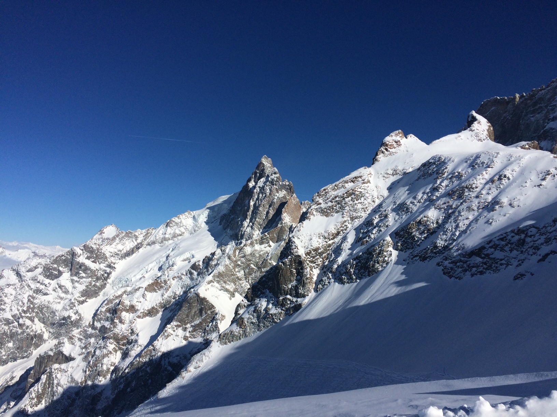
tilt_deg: +2.5
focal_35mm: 29
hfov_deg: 61.7
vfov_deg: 48.2
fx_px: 467
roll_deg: -2.8
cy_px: 208
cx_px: 278
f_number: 2.2
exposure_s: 1/8264
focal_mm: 4.15
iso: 40
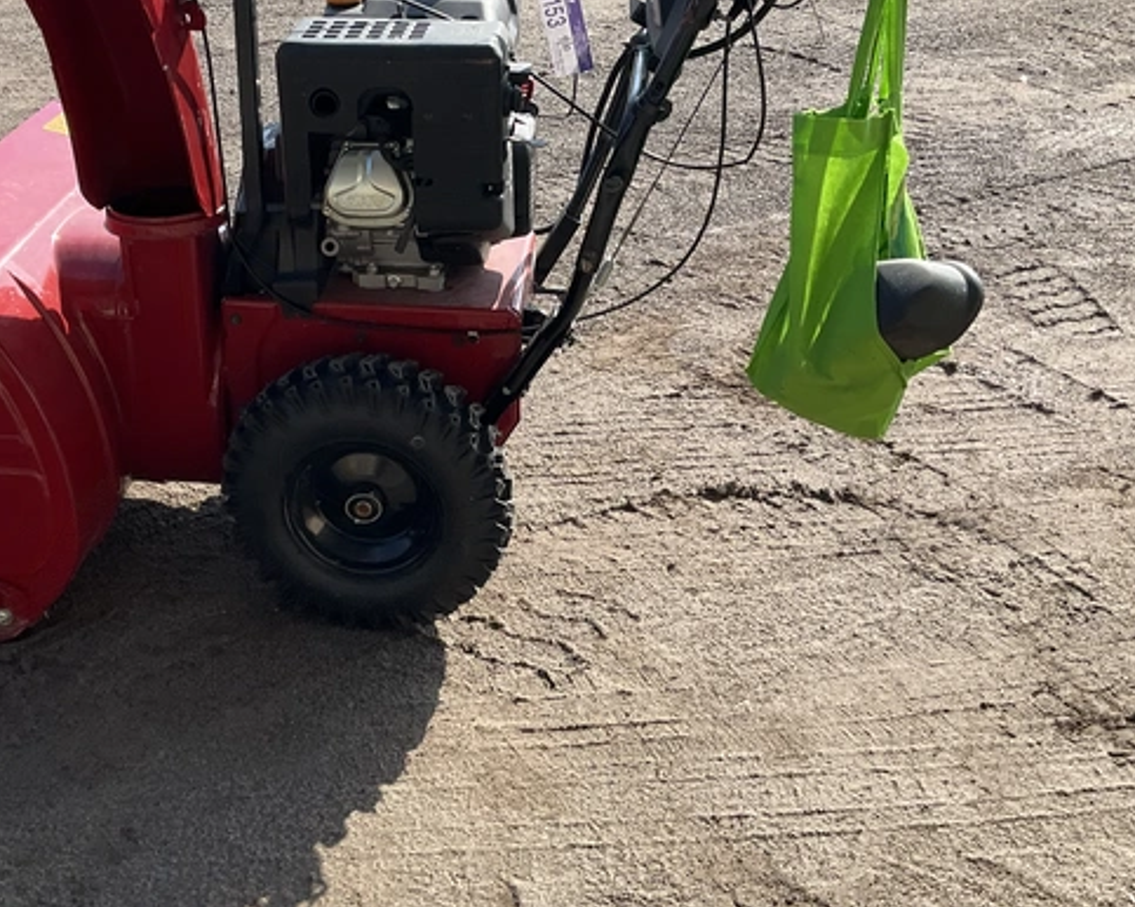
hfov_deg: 41.7
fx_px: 1477
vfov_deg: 33.7
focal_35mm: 44
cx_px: 411
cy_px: 267
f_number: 1.8
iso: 25
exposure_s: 1/683
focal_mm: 3
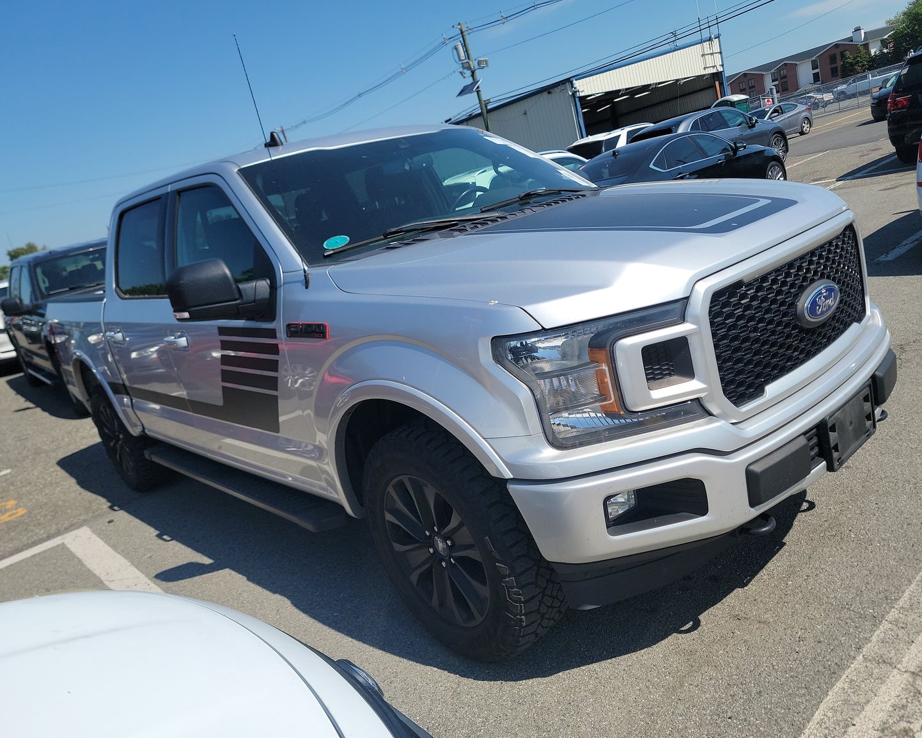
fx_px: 709
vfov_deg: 54.9
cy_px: 362
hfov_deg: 66.0
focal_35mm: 26
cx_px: 471
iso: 50
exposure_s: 1/1182
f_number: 1.8
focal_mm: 6.7
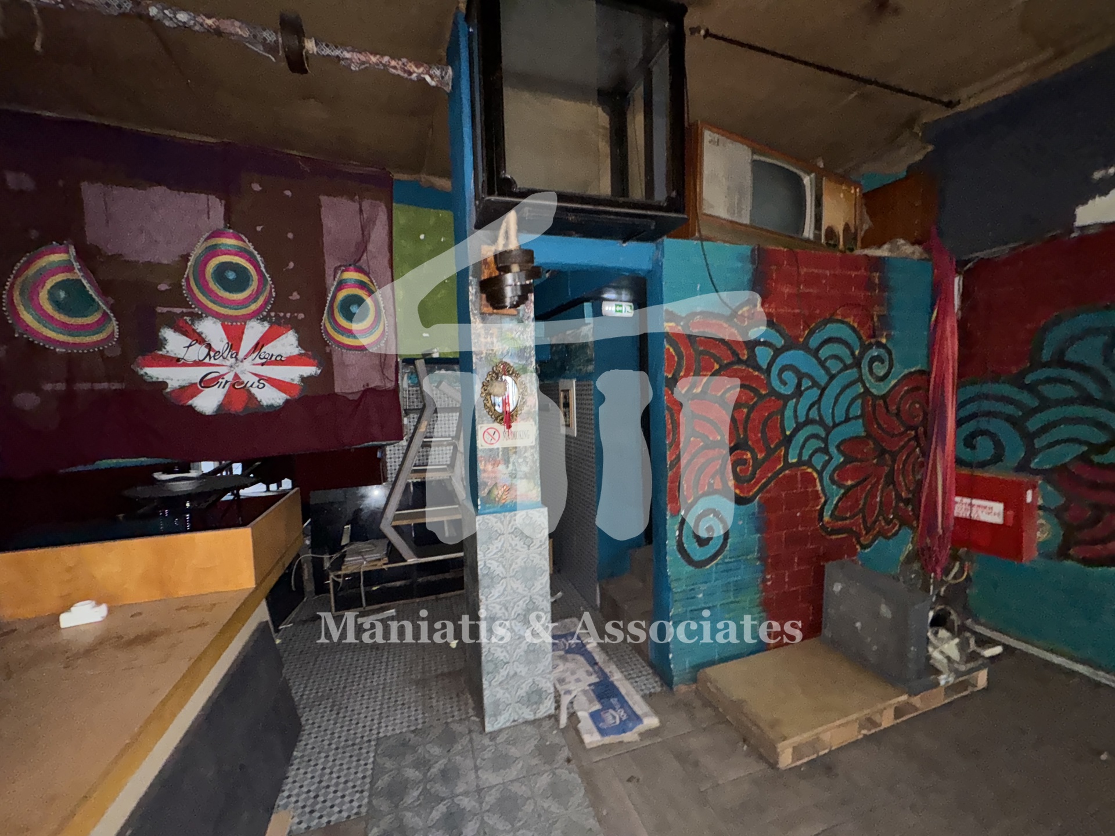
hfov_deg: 102.1
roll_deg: +2.2
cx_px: 558
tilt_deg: -3.3
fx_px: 451
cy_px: 418
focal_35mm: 14
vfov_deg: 85.7
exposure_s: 1/16
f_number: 2.2
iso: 640
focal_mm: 2.22
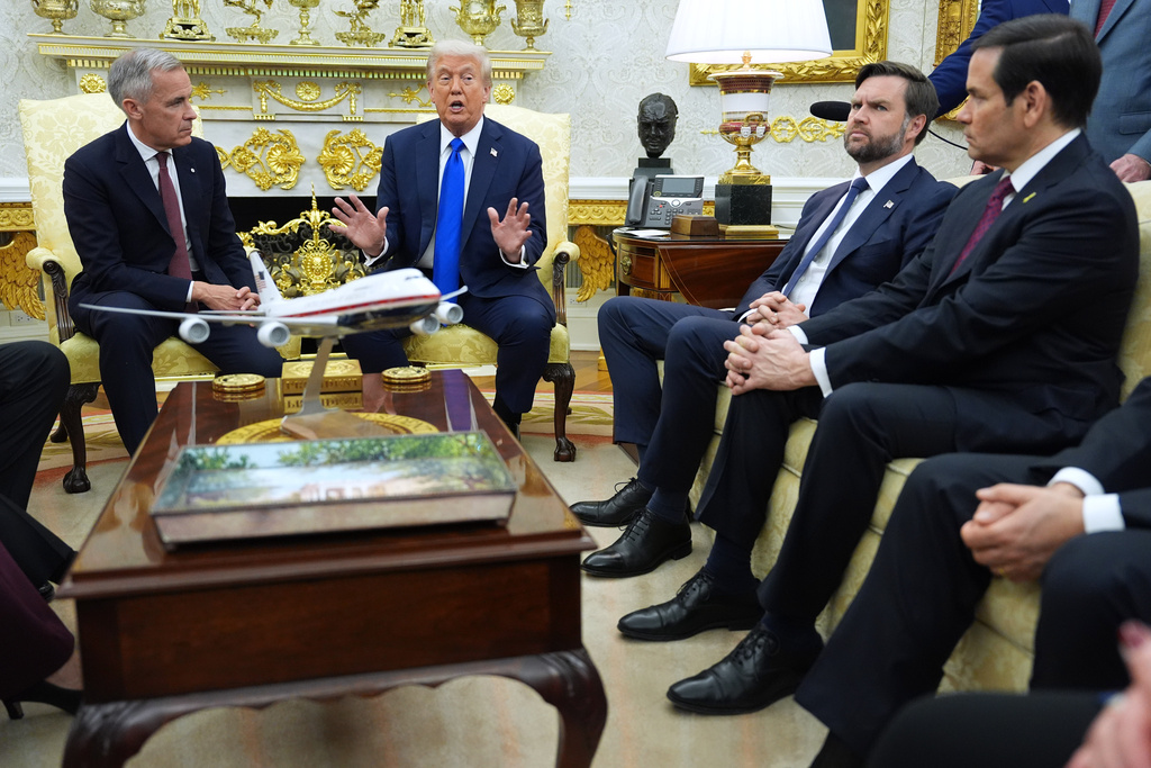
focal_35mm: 33
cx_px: 576
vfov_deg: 40.0
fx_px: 1055
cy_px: 384
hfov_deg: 57.2
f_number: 2.8
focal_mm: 33
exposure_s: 1/250
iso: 3200
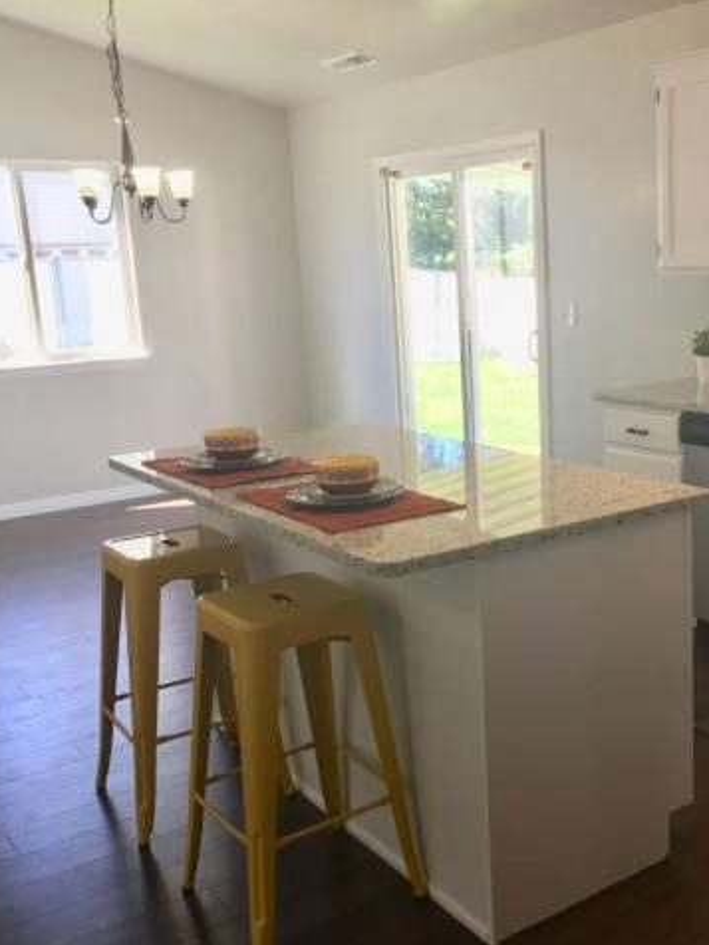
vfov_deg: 47.9
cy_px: 472
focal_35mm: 39
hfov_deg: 36.1
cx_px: 522
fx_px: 1065
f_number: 2.2
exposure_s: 1/60
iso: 32
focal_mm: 4.15
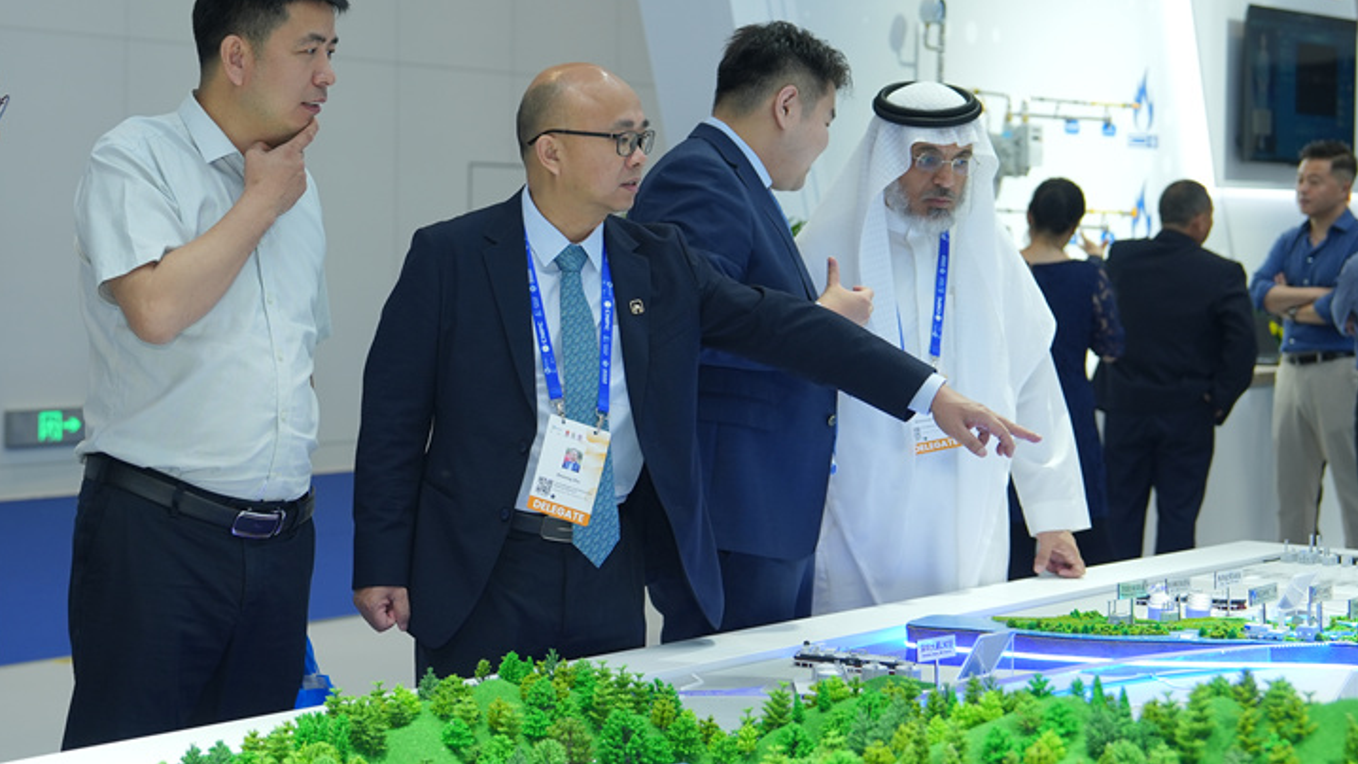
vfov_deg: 15.7
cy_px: 267
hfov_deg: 27.3
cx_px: 418
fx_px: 2773
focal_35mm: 77
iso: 320
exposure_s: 1/160
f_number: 2.8
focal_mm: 44
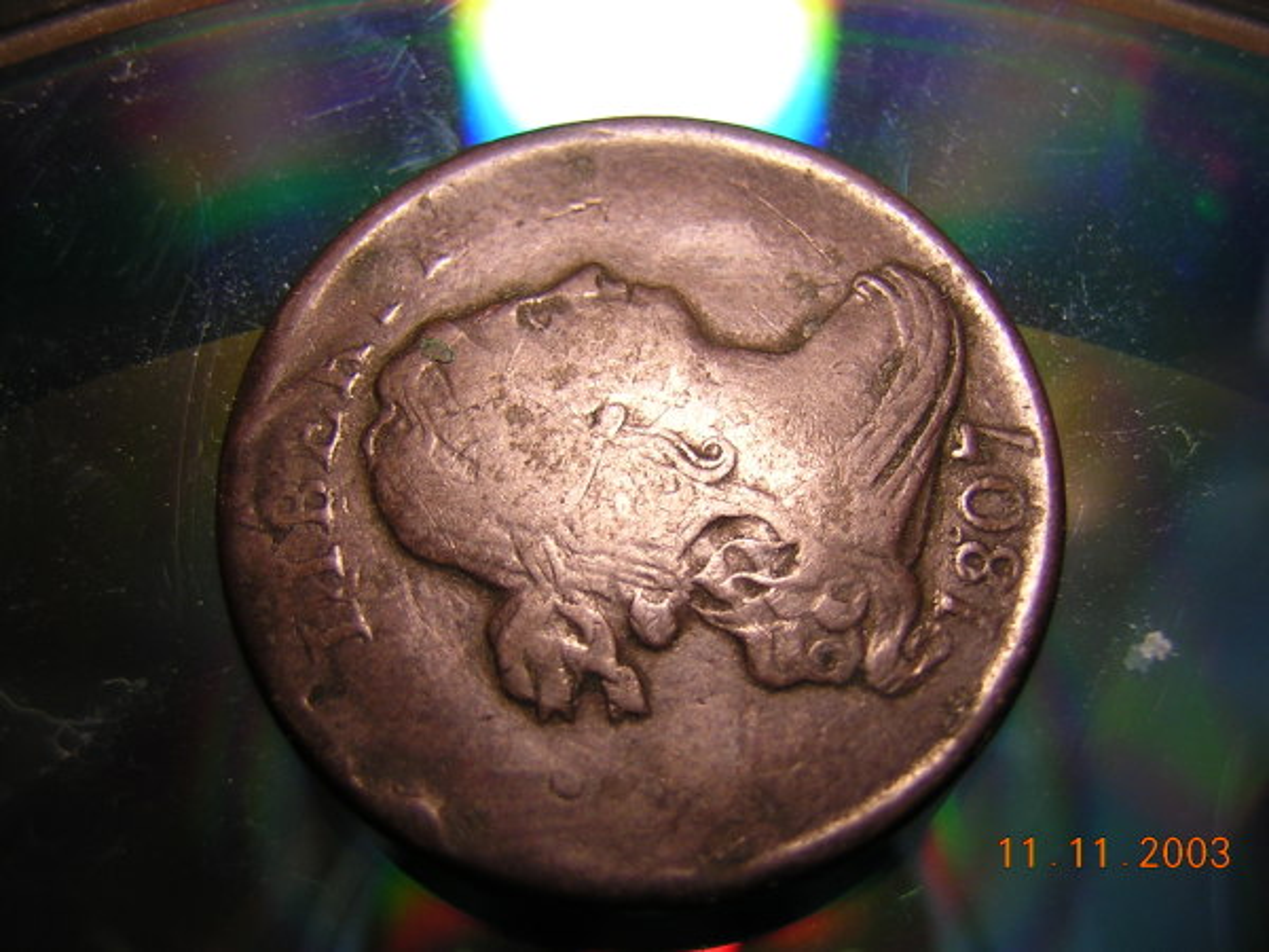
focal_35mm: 36
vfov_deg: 39.7
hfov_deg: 51.4
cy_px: 476
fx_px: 1320
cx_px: 634
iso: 100
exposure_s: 1/43
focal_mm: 4.7
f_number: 2.6
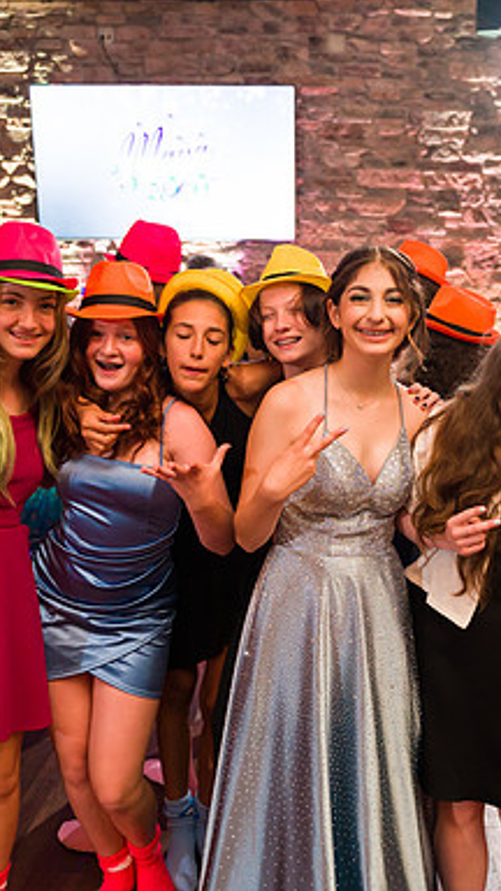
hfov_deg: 31.0
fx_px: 897
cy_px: 446
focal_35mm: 38
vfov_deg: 52.8
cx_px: 327
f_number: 3.2
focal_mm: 24
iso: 1250
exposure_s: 1/125
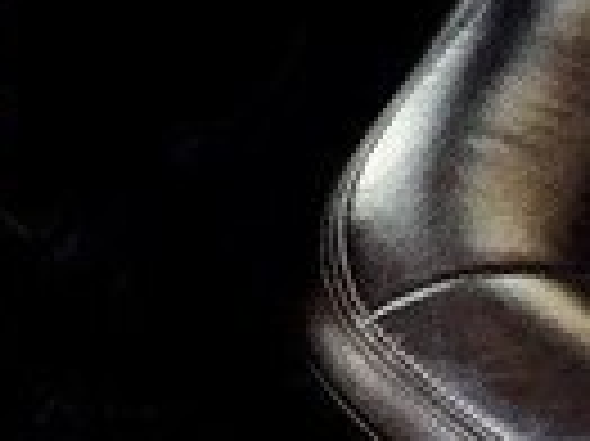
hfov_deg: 13.4
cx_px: 495
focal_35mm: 146
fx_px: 2486
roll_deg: +1.5
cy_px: -284
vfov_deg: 9.7
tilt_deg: -23.0
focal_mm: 4.15
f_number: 2.2
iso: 50
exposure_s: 1/33
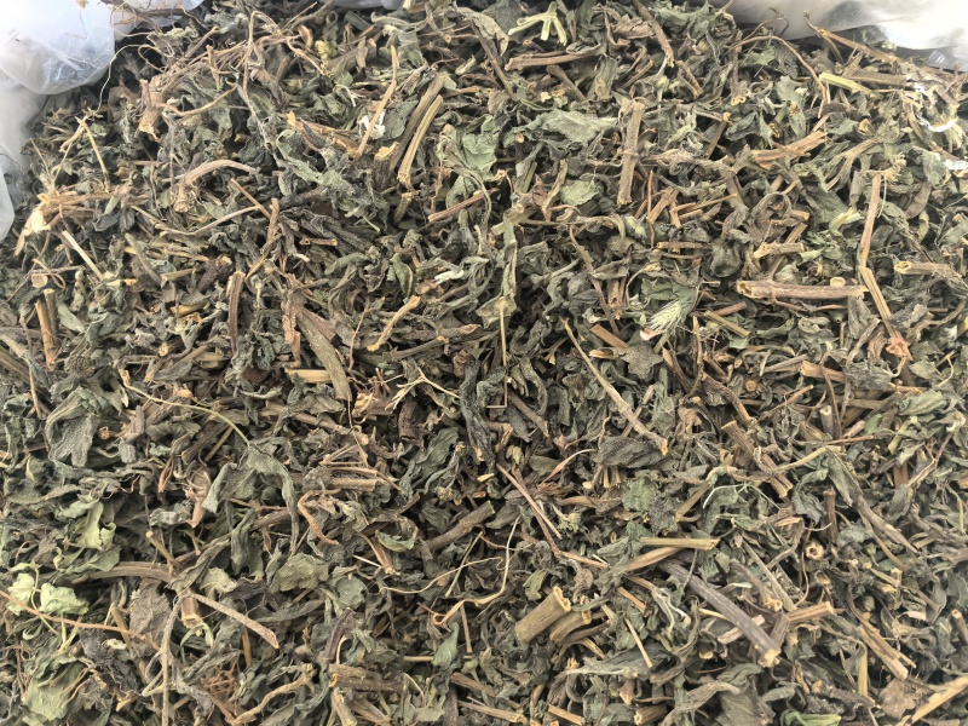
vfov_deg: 51.4
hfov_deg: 65.3
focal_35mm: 27
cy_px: 363
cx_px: 484
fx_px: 755
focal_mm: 5.75
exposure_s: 1/100
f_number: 2
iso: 400
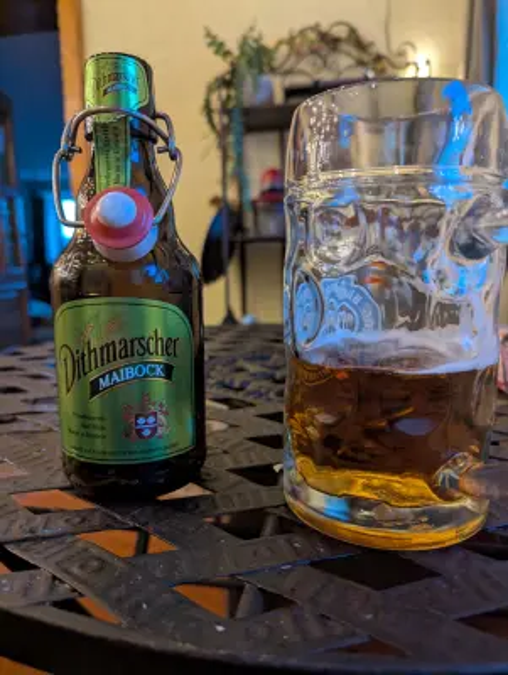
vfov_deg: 71.5
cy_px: 338
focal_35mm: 24
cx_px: 254
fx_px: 469
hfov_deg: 56.9
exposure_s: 1/27.9
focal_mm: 6.81
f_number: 1.85
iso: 966
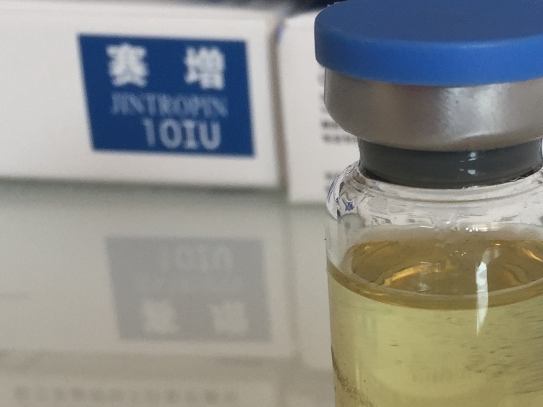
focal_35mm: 86
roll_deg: -0.7
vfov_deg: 16.8
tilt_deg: -26.4
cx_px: 487
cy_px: 409
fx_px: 1349
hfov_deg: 22.2
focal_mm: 4.15
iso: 40
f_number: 2.2
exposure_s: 1/100
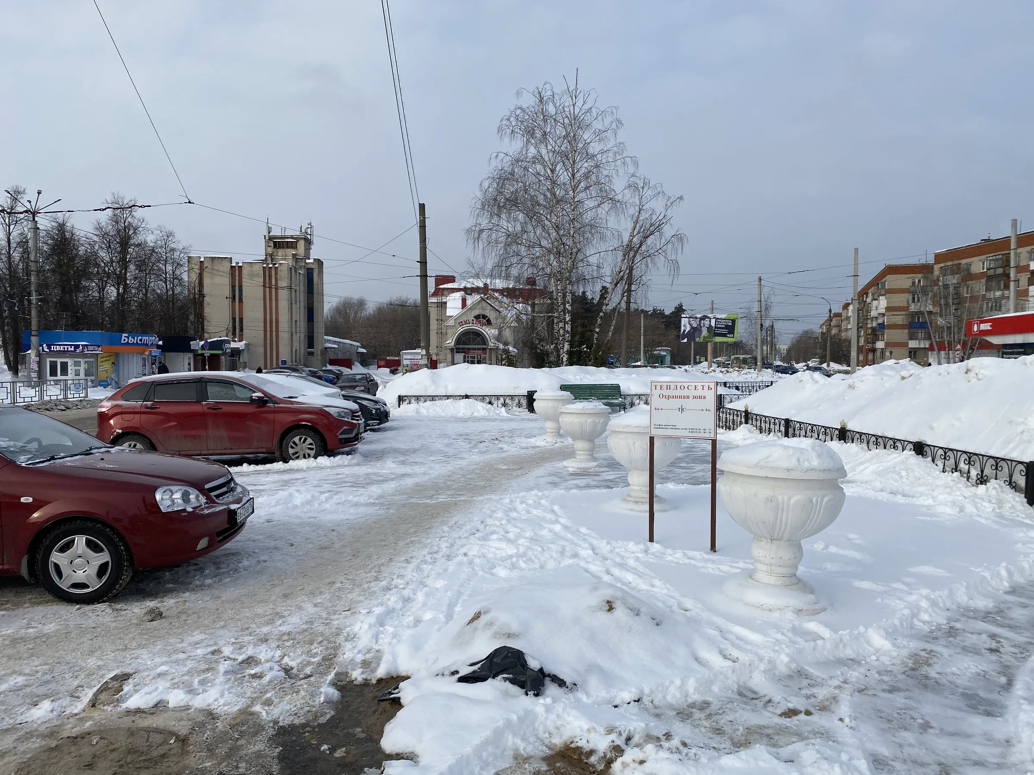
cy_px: 388
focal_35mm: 26
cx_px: 517
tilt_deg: -0.9
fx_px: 777
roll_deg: -1.0
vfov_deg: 53.1
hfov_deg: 67.3
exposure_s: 1/3300
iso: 32
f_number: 1.8
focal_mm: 4.25
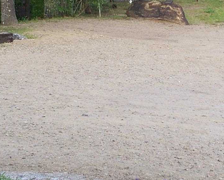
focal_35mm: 140
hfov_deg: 13.7
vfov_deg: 10.9
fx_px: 928
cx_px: 162
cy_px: -4
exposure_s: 1/160
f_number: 2.8
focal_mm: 7.54
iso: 64
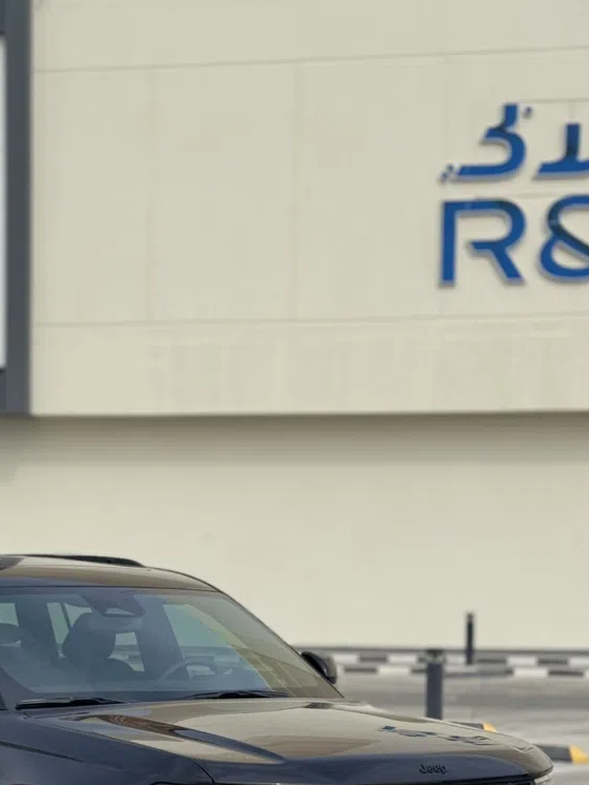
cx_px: 150
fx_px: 1996
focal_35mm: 88
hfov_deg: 16.7
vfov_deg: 21.9
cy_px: 635
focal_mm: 6.76
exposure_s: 1/7092
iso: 64
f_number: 1.78
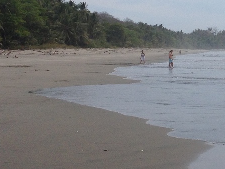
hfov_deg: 15.4
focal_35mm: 124
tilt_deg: -3.0
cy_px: 52
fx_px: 806
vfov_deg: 11.9
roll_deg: +1.8
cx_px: 256
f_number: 2.4
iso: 50
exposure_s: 1/3690
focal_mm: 4.28
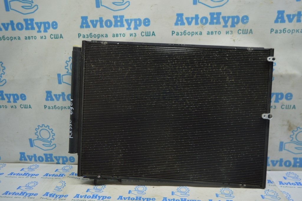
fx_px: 226
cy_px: 100
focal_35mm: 27
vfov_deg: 47.9
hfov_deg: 67.4
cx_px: 151
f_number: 3.5
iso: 400
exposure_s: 1/50
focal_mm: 18
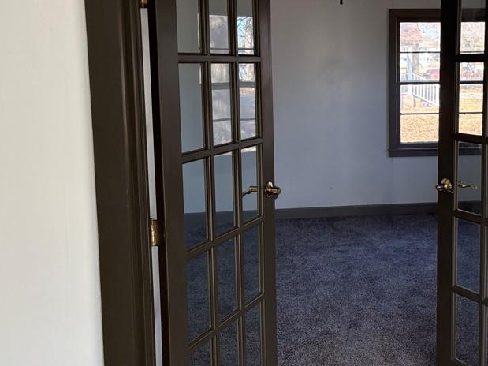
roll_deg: +0.8
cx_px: 392
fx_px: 606
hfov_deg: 41.9
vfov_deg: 33.3
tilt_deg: -5.2
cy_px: 125
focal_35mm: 43
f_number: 1.6
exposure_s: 1/216
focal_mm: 5.96
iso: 125
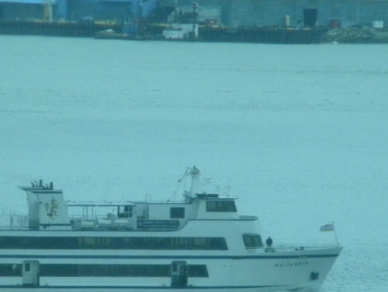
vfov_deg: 2.2
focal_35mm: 674
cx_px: 104
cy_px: 234
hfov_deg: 2.9
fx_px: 7560
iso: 800
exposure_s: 1/273
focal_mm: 75
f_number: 5.4
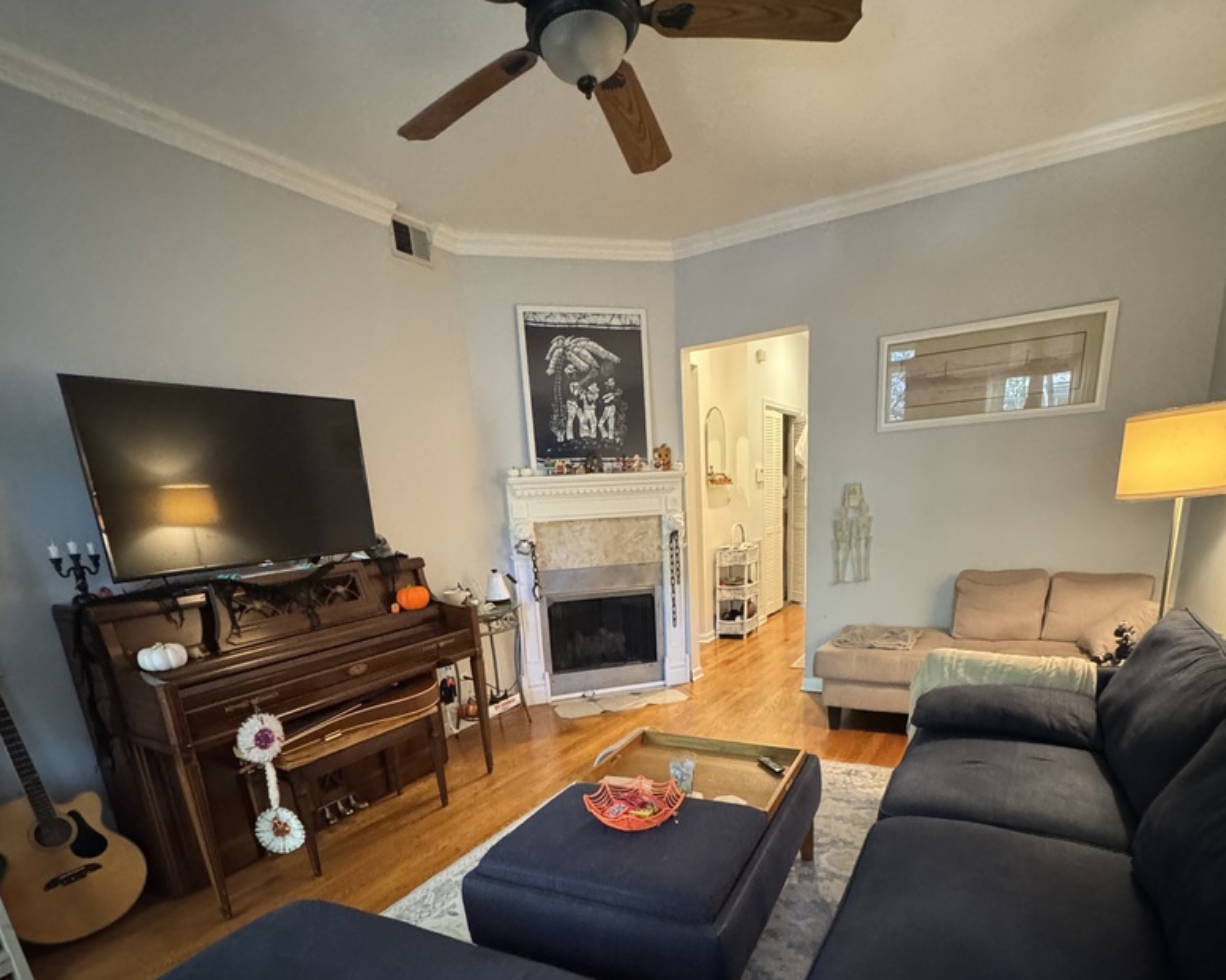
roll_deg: +4.5
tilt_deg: -16.5
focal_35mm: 19
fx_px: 689
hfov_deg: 83.3
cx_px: 615
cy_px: 699
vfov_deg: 67.6
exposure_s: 1/40
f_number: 2.2
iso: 1000
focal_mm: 2.22
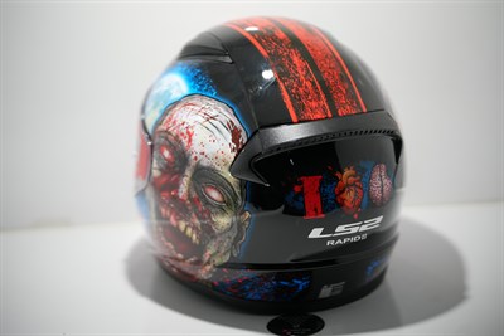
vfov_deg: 16.1
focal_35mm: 85
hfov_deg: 23.9
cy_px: 168
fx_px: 1190
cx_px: 252
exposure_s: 1/8000
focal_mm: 85
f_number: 1.4
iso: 800
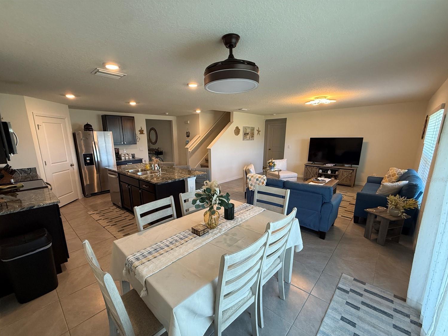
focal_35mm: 15
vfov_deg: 81.6
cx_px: 210
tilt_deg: -12.1
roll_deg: +0.8
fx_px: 194
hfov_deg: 98.0
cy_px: 179
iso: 250
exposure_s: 1/120
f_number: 2.2
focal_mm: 2.22
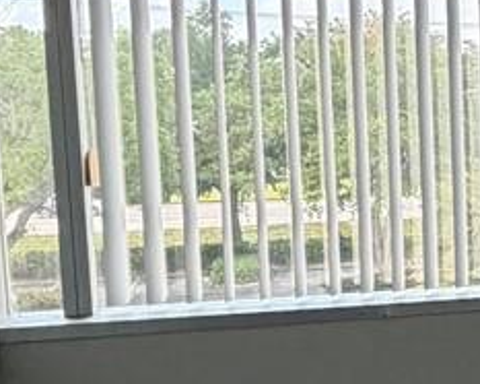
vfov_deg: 16.3
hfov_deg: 17.3
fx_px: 1334
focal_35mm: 94
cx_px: 818
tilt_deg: -5.9
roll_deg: +1.0
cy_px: 252
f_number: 2.2
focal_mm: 2.22
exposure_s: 1/121
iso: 160
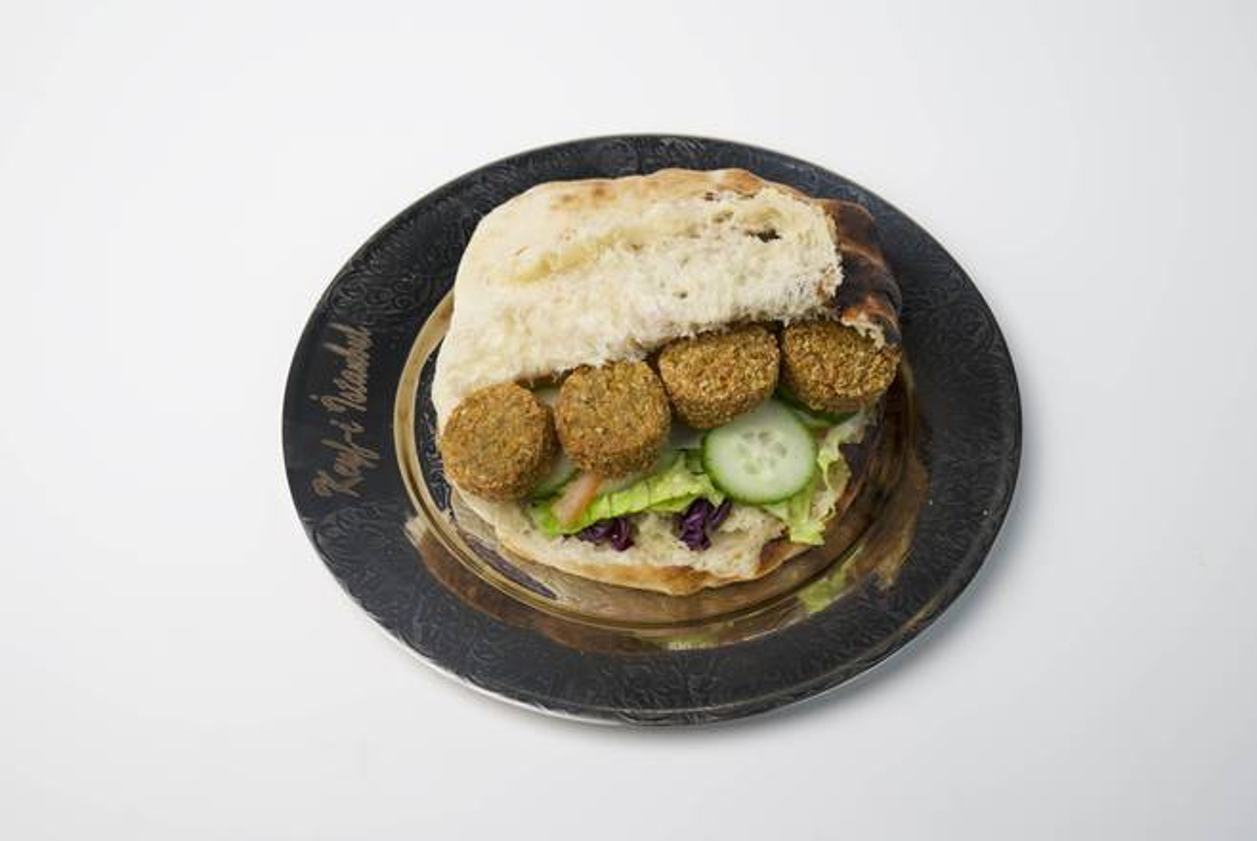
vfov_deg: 27.0
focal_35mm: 50
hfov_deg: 39.6
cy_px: 420
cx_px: 628
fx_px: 1747
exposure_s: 1/20
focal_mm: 50
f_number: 9
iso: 80
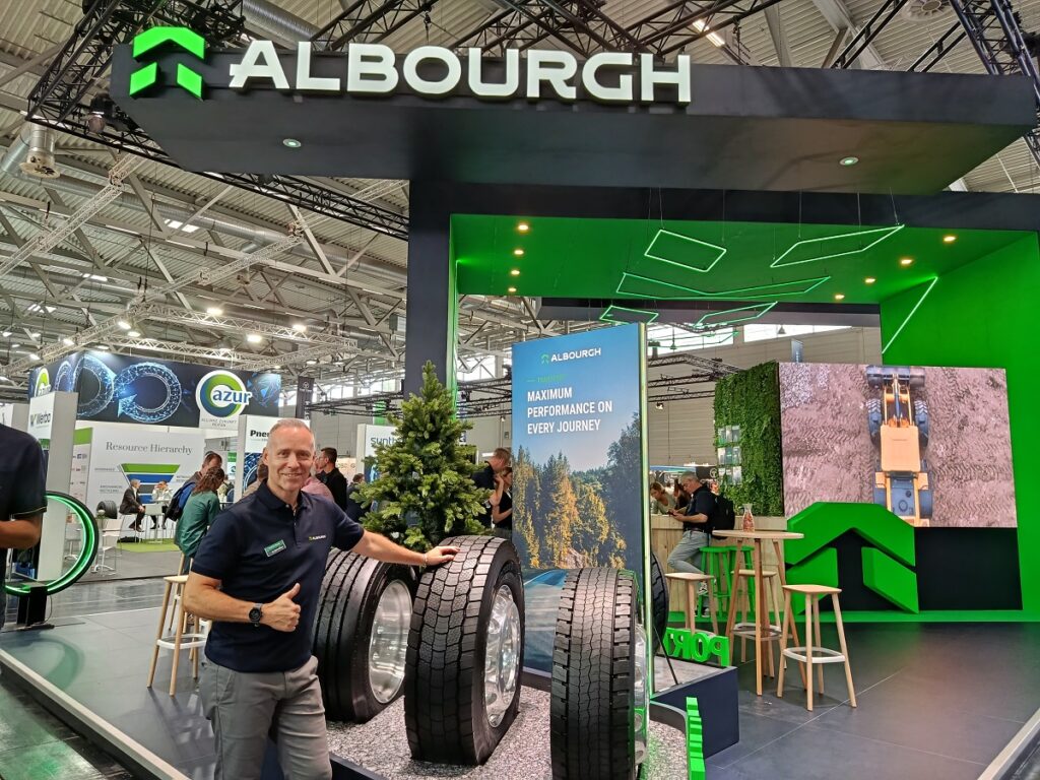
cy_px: 390
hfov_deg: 71.6
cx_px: 520
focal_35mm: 24
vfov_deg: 56.8
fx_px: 721
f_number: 1.7
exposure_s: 1/100
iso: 539
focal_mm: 5.24
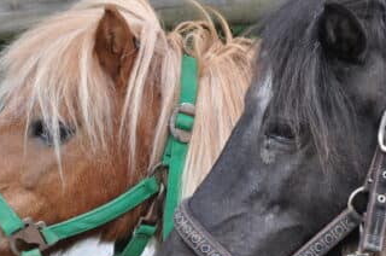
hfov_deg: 7.6
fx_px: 2891
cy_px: 115
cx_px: 309
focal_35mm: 270
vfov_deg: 5.1
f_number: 5.3
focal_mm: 75
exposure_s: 1/250
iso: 500
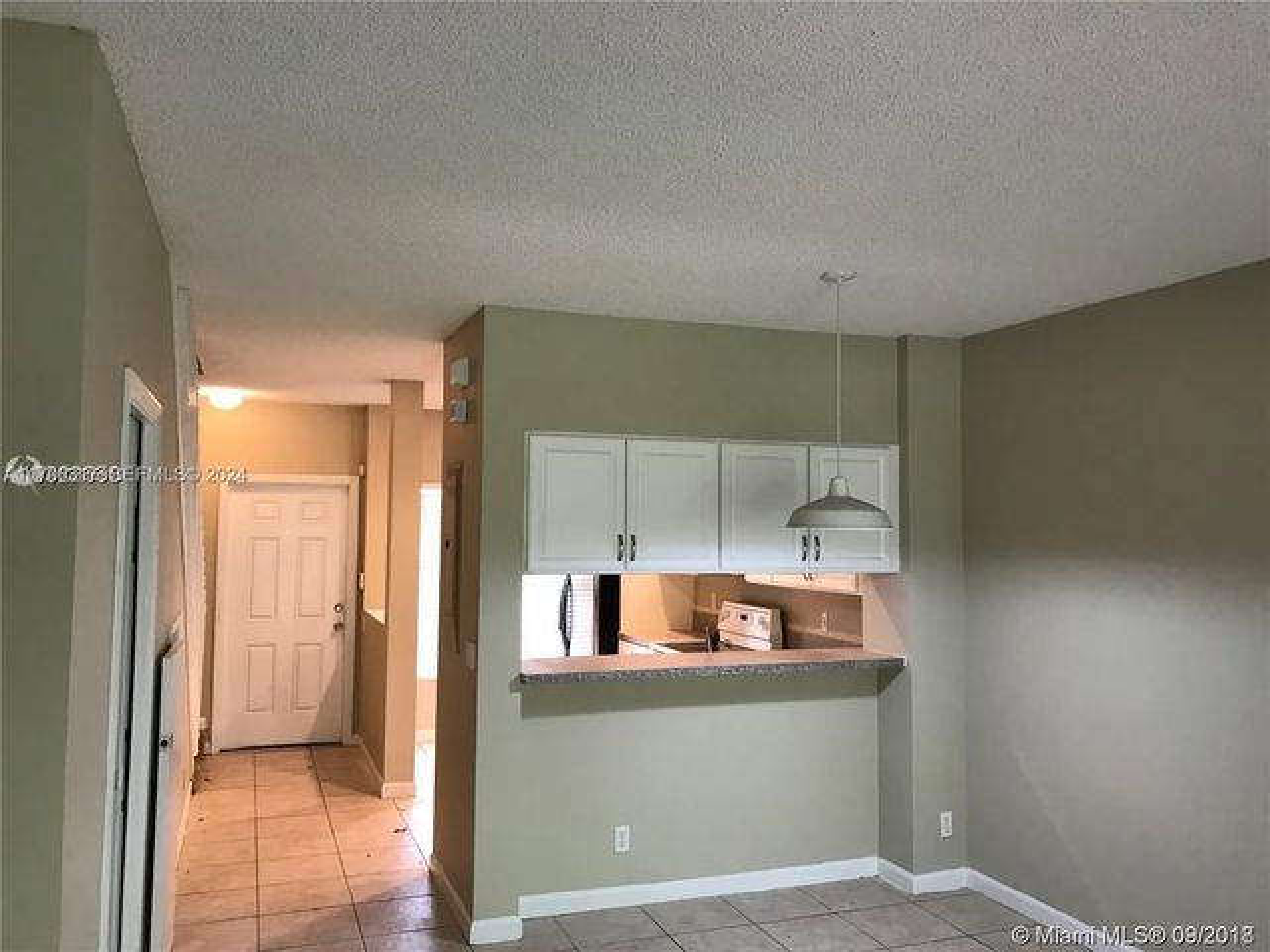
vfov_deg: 49.7
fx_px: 1027
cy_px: 476
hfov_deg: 63.4
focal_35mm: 28
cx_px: 635
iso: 40
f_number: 1.8
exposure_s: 1/15
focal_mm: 3.99
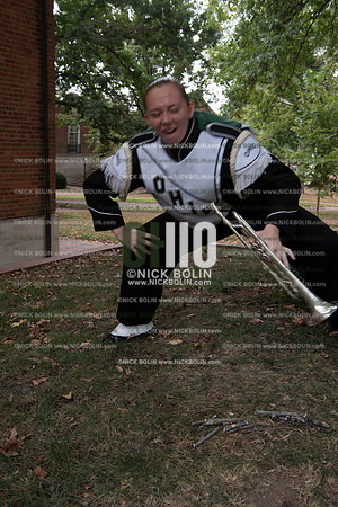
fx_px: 535
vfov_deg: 50.7
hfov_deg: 35.1
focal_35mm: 38
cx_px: 169
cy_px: 254
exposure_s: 1/100
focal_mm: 38
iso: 500
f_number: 8
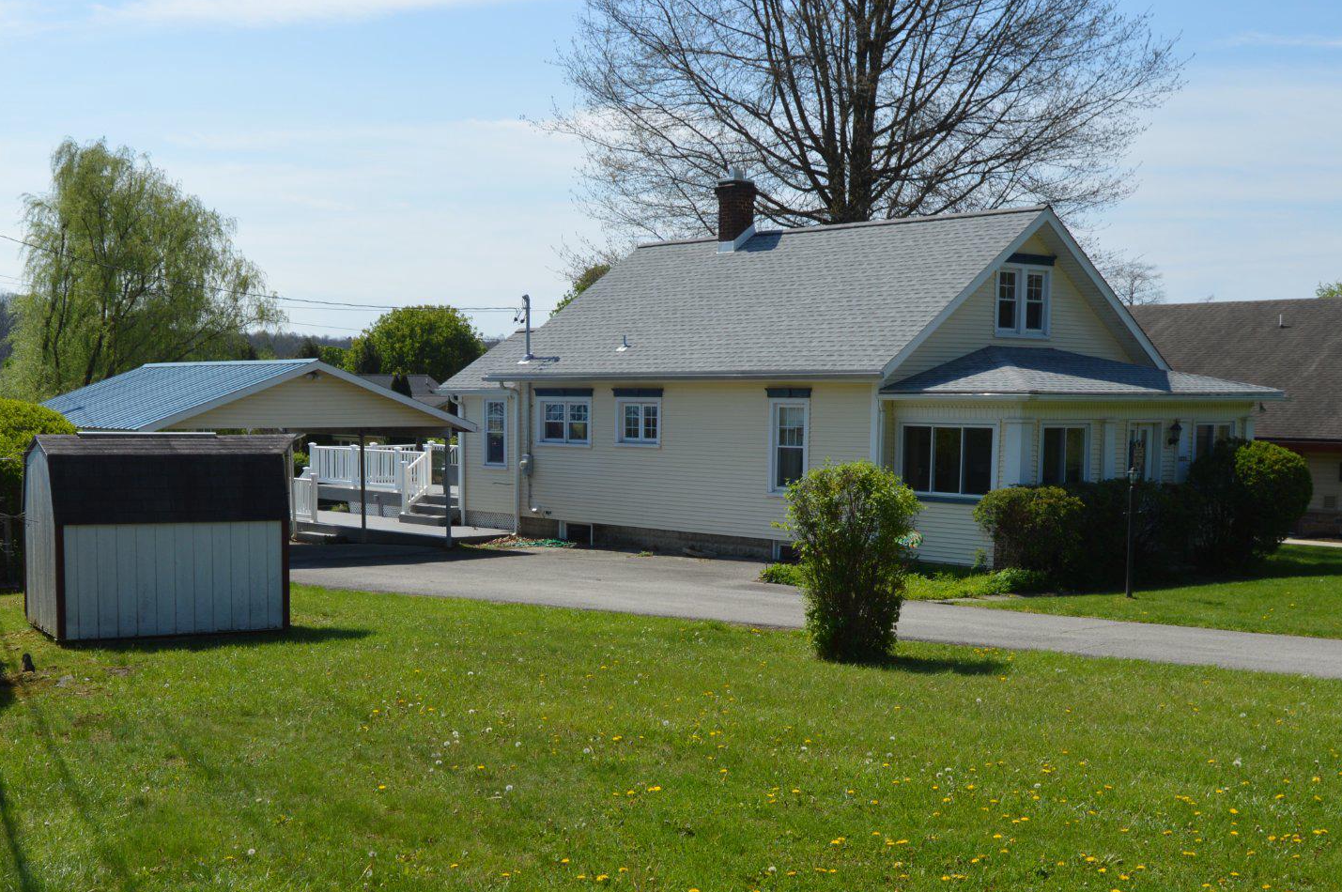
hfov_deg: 45.3
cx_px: 567
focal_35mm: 43
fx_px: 1601
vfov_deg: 30.8
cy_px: 620
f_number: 8
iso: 100
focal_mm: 20
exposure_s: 1/250
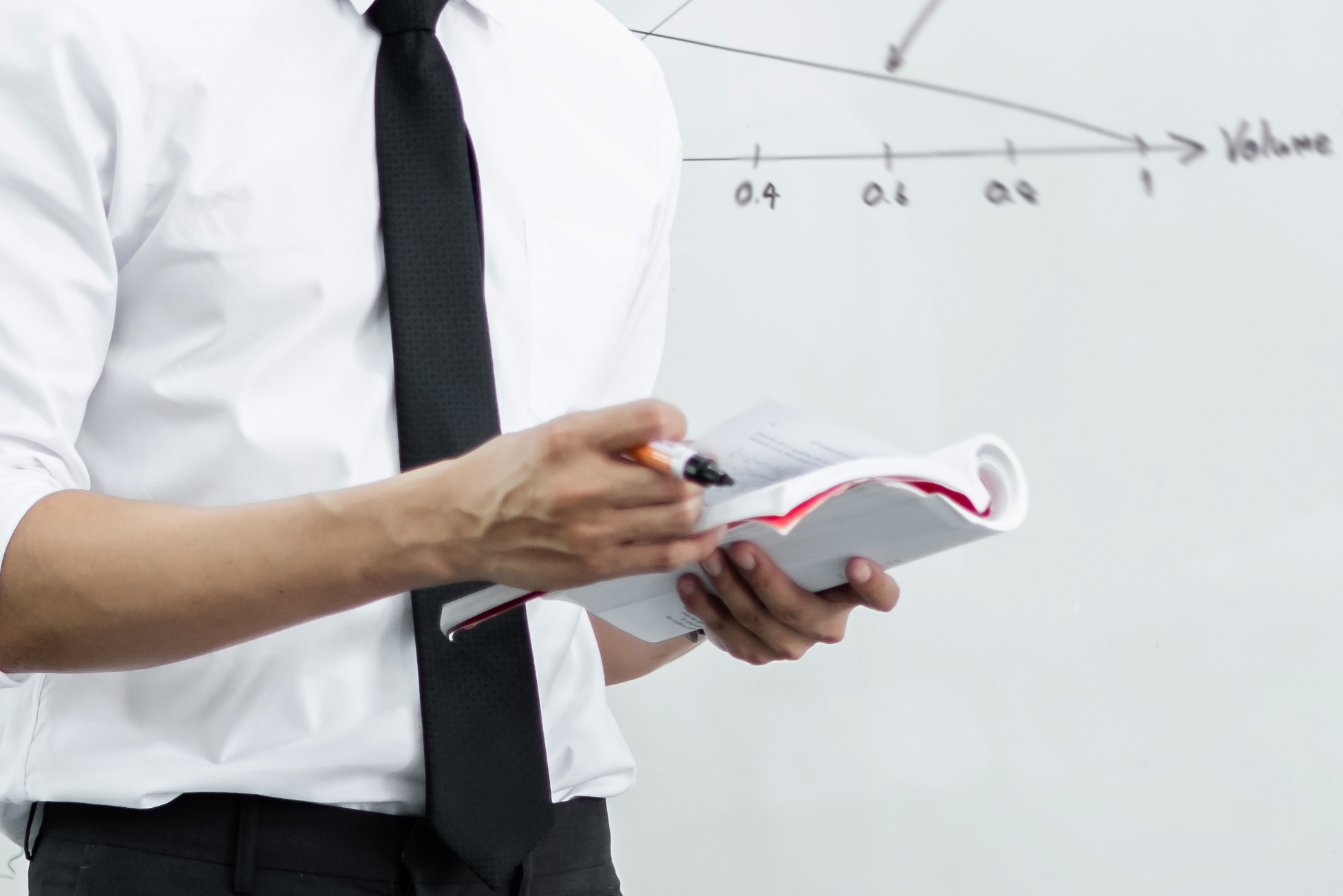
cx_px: 609
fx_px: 6081
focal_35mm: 163
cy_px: 438
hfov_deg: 12.6
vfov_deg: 8.4
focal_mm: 35
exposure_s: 1/125
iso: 320
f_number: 1.4
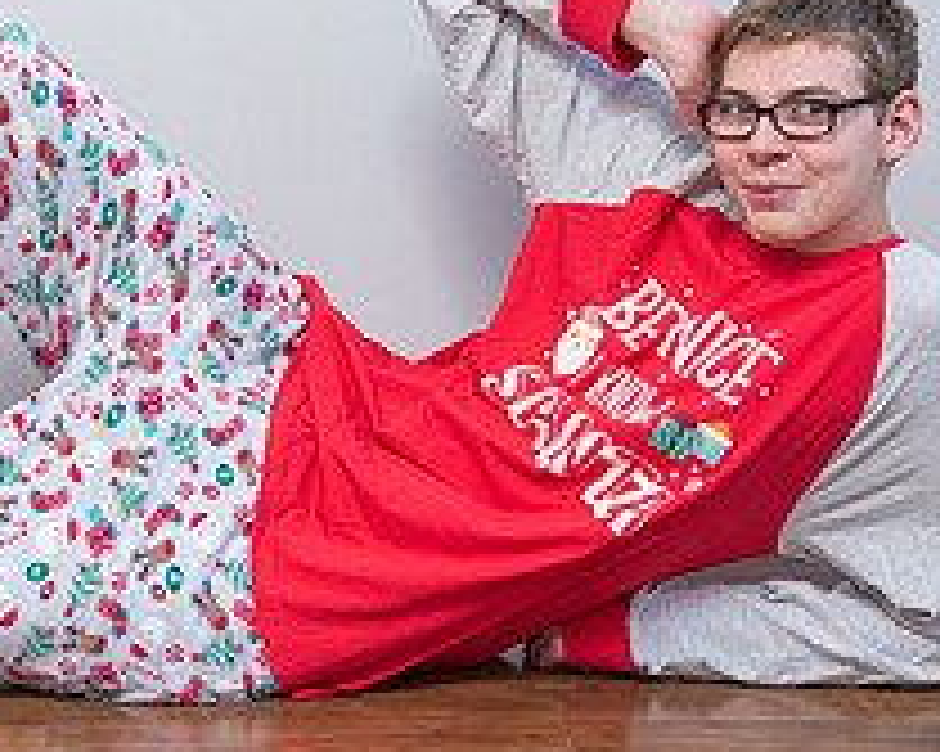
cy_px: 232
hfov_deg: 16.5
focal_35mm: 116
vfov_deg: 13.3
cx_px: 222
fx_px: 3226
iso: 1000
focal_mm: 42
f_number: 5
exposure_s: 1/200
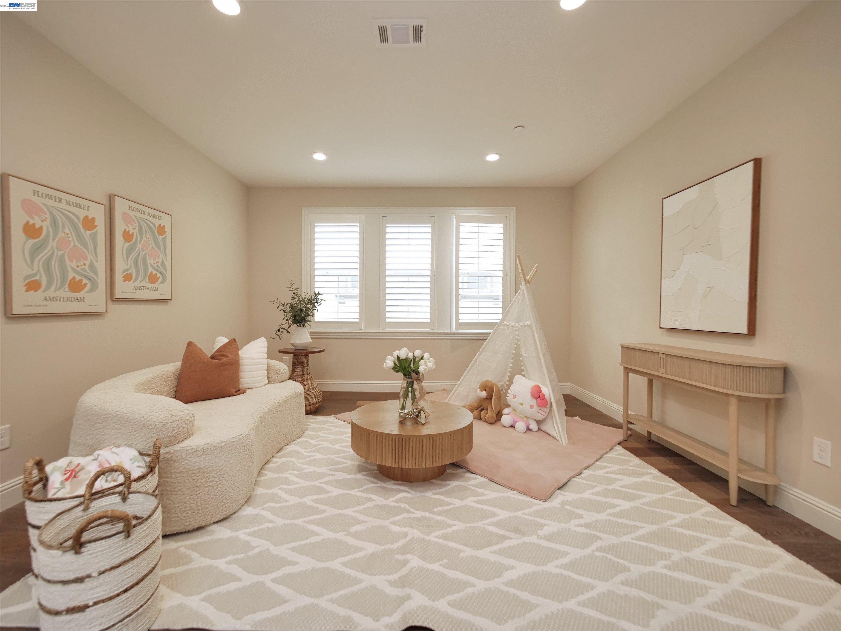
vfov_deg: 85.7
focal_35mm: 14
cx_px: 420
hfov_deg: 102.1
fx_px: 340
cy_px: 316
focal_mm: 7
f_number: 2.8
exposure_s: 1/200
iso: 800
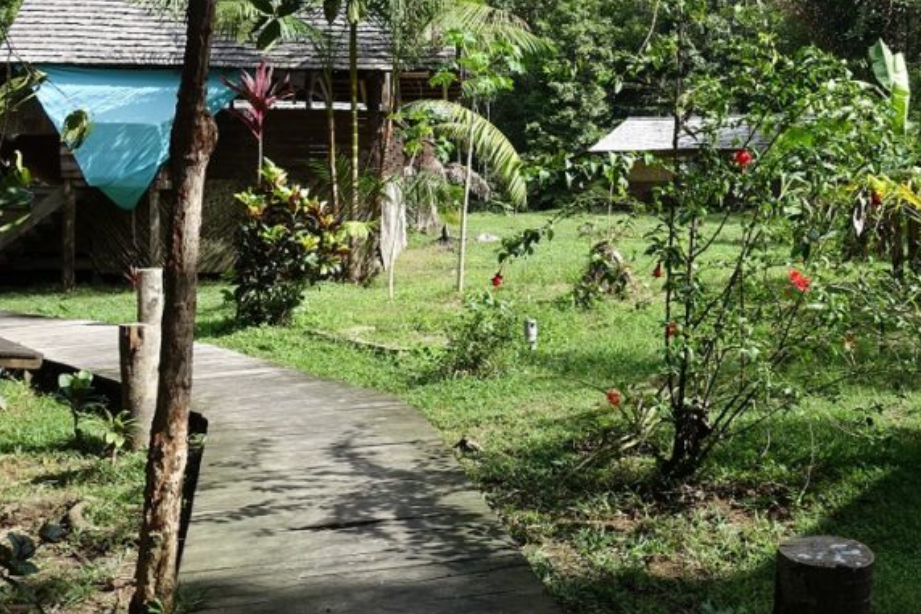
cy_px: 234
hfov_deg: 43.7
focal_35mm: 43
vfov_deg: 31.0
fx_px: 1100
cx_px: 708
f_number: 5.6
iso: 125
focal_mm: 8.8
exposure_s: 1/250
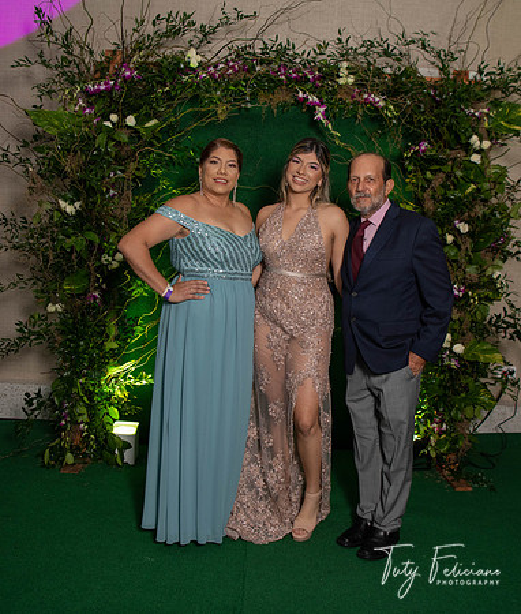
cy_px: 292
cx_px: 283
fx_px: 659
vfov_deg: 49.9
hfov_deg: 43.1
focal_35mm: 35
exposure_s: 1/80
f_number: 3.5
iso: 500
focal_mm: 24
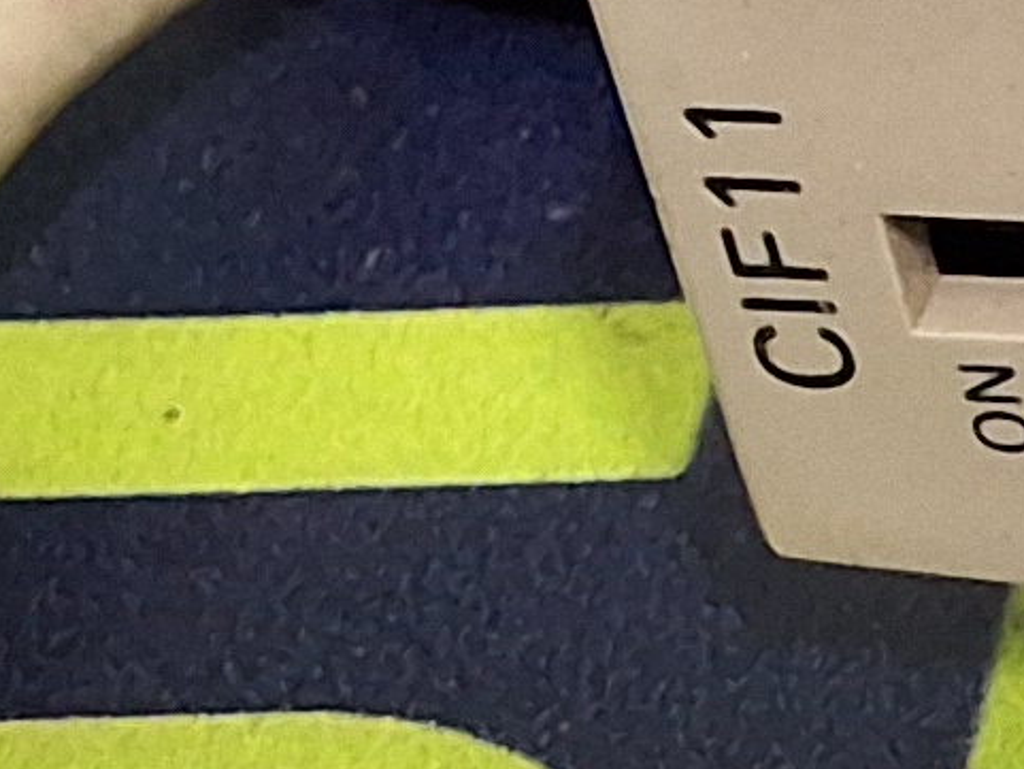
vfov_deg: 7.8
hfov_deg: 9.7
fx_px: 5622
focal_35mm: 190
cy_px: 718
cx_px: 2093
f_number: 1.9
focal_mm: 2.91
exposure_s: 1/24
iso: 320
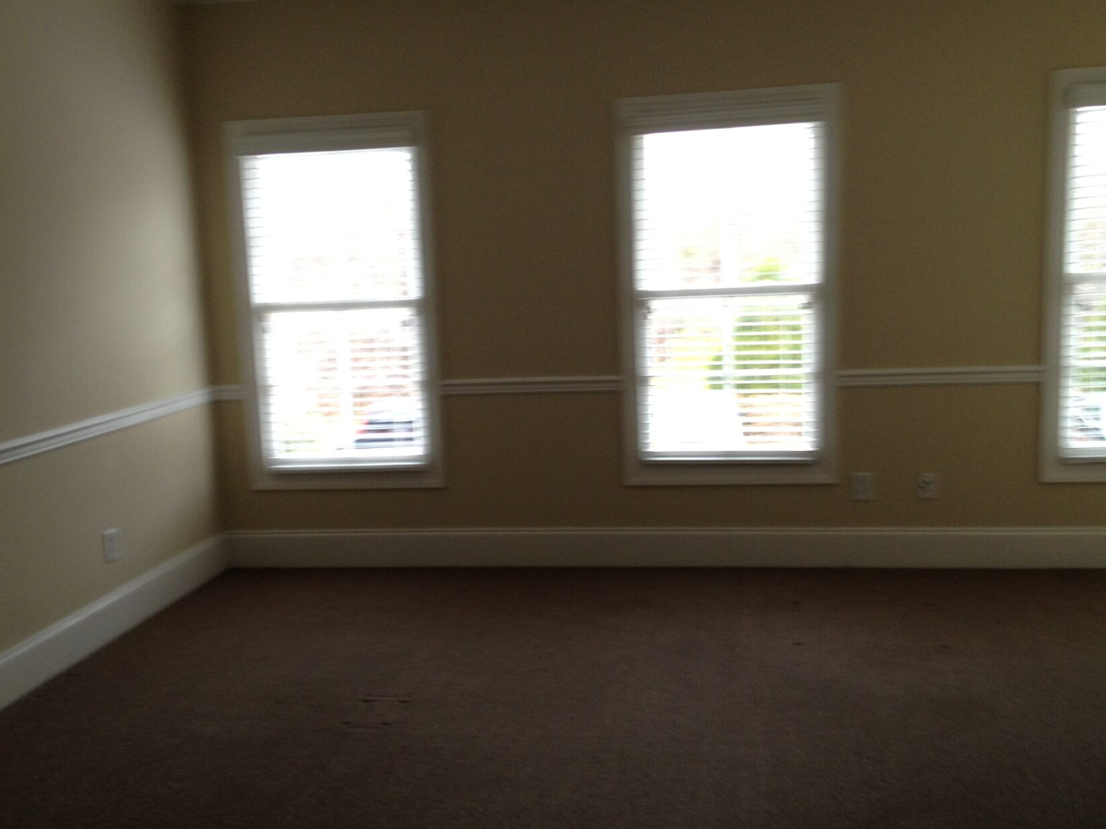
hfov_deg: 45.8
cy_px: 445
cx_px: 571
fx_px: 1310
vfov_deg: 35.1
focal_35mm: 41
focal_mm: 4.28
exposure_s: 1/20
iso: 64
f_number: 2.4
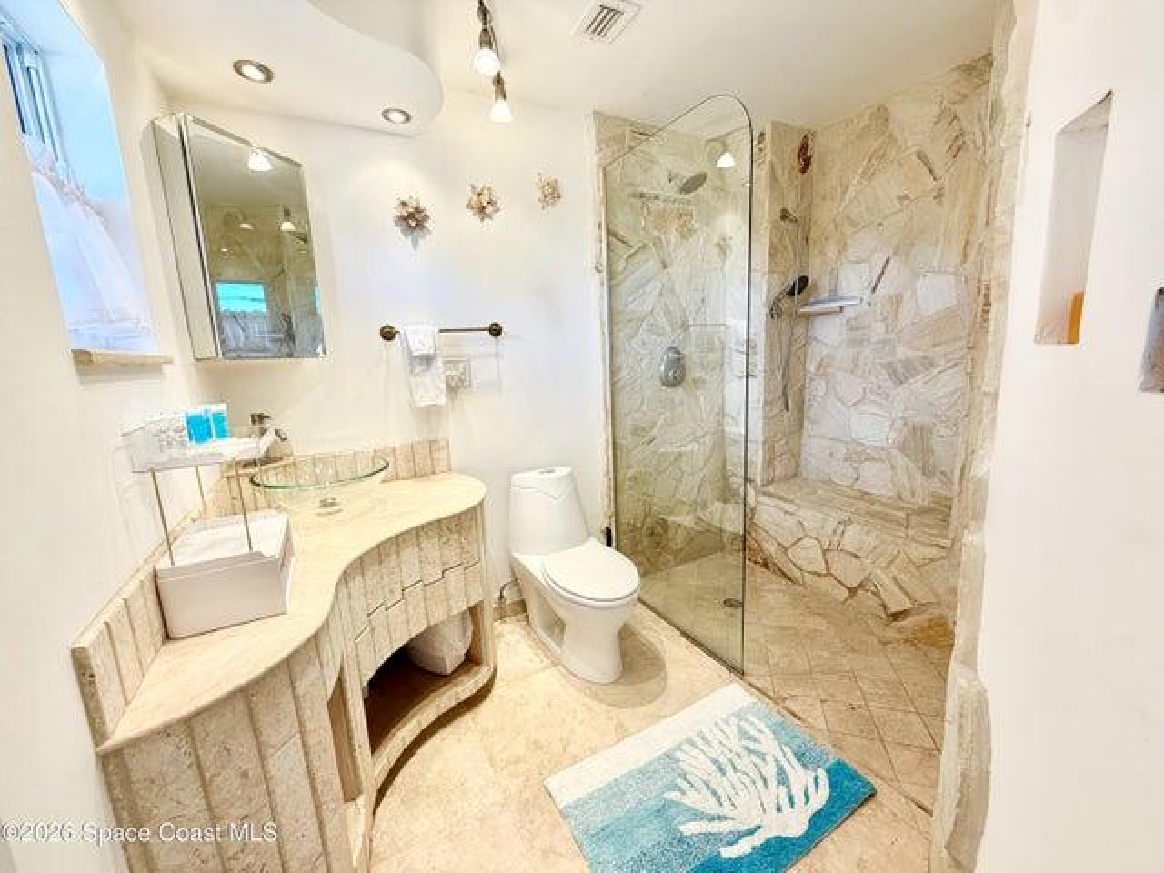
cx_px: 582
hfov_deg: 102.1
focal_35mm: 14
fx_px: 471
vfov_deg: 85.7
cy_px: 436
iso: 160
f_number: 2.2
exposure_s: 1/120
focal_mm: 2.22
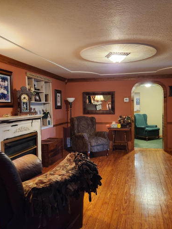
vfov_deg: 58.4
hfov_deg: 45.3
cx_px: 100
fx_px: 205
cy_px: 115
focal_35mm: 31
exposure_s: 1/60
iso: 640
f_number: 1.8
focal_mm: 5.4
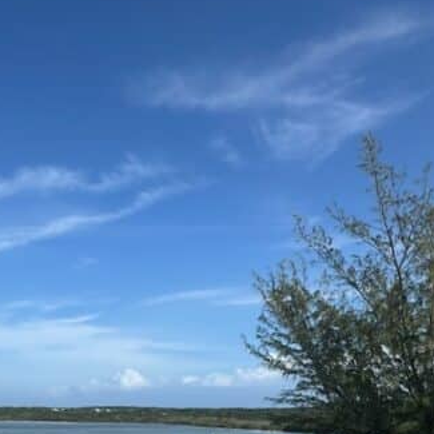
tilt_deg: -1.9
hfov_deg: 39.4
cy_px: 429
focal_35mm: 39
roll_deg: +0.5
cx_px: 35
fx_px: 553
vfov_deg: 38.3
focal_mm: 2.22
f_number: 2.2
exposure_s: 1/2770
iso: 50
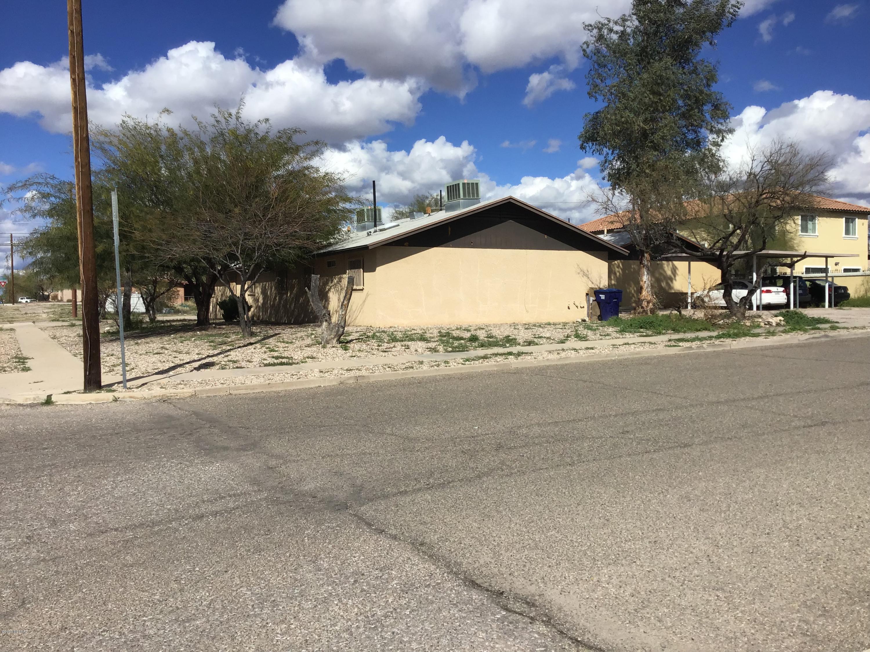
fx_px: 779
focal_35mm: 31
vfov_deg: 45.4
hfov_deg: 58.4
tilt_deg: -1.5
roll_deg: +0.0
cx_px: 435
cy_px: 326
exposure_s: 1/2717
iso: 25
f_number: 2.4
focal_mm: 3.3
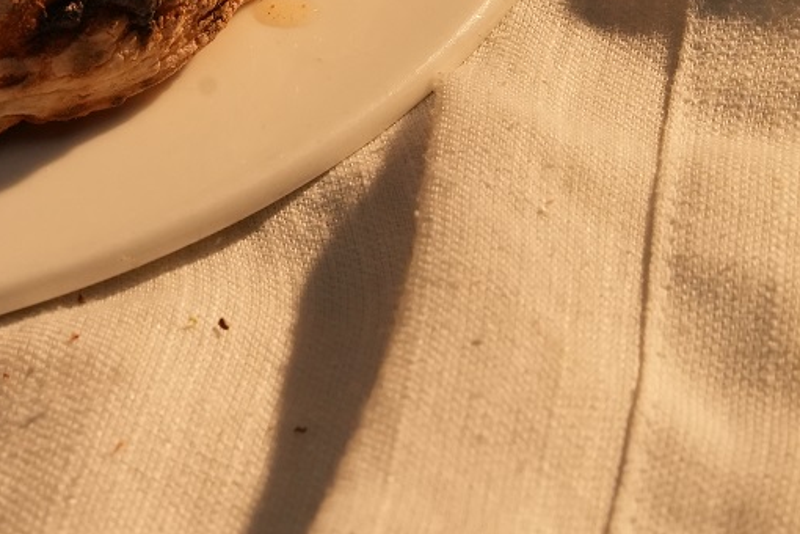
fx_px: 7399
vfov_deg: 4.1
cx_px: -499
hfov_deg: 6.1
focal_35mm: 333
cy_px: -319
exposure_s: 1/160
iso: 1250
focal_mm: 97
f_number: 11
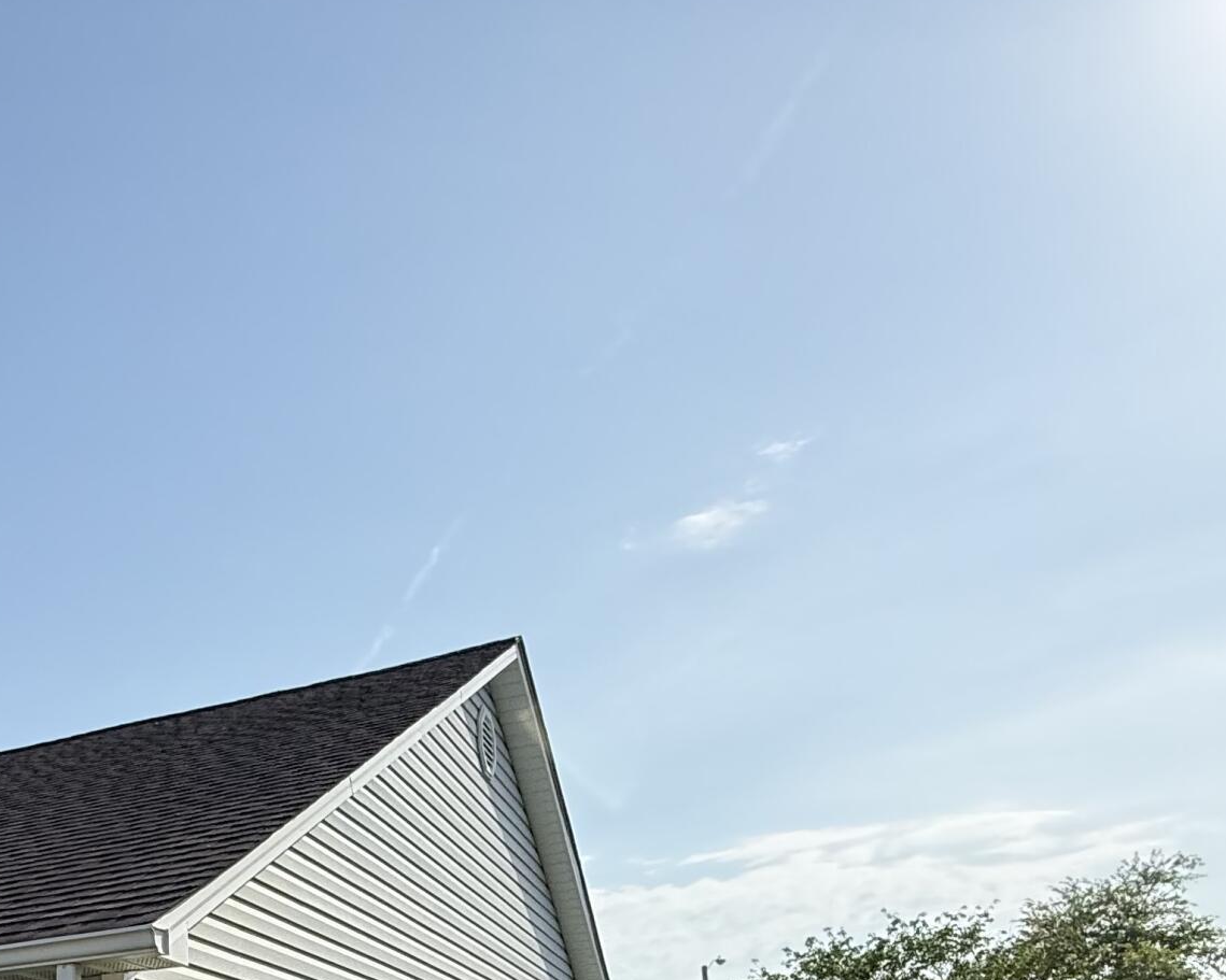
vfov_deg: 33.1
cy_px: 1196
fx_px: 1306
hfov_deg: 46.1
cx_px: 153
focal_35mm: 36
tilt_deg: -3.1
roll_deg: +2.6
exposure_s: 1/2841
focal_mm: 2.22
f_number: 2.2
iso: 64
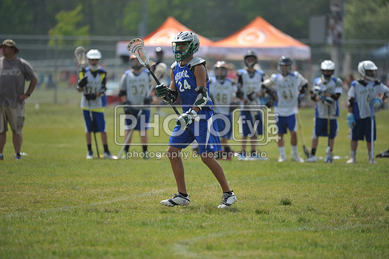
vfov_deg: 4.0
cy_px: 130
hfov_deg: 6.1
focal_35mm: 340
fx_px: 3672
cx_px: 194
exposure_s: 1/3200
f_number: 4
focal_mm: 340
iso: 640
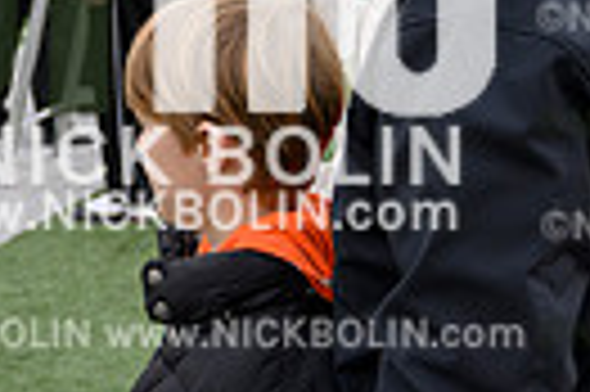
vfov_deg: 11.8
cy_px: 20
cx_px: 176
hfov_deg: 17.7
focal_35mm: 115
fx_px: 1882
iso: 125
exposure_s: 1/320
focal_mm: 26
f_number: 4
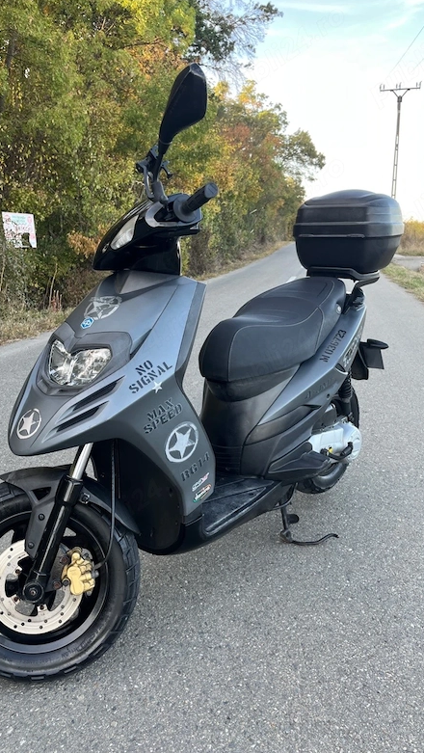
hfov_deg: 40.1
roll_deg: +1.4
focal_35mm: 29
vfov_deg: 66.0
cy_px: 379
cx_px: 171
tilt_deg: -13.9
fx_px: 579
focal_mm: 5.1
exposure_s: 1/121
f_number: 1.6
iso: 40
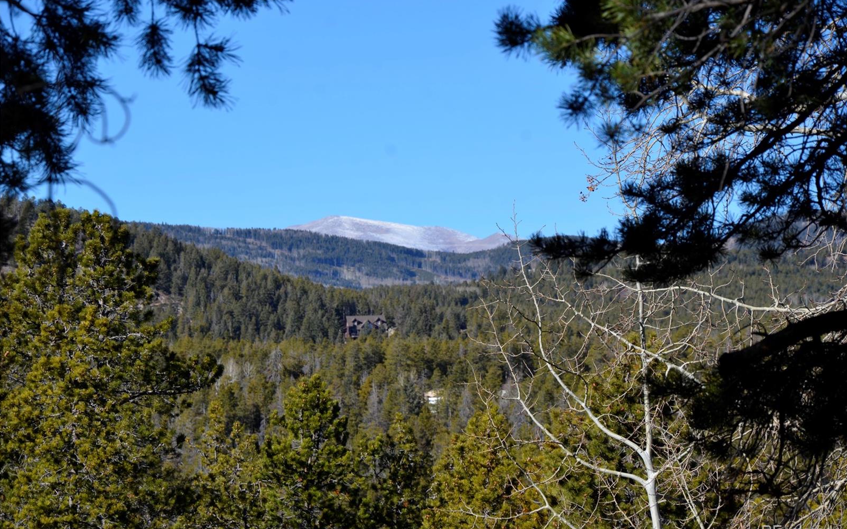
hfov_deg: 13.0
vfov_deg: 8.2
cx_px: 423
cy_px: 262
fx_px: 3705
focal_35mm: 161
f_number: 8
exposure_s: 1/250
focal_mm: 105
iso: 100
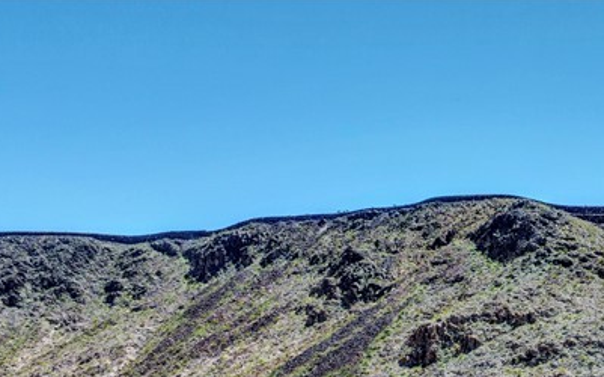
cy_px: 575
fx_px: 1069
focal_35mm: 65
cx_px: 616
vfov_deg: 17.8
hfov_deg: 29.3
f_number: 8
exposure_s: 1/6
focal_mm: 12.3
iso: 100
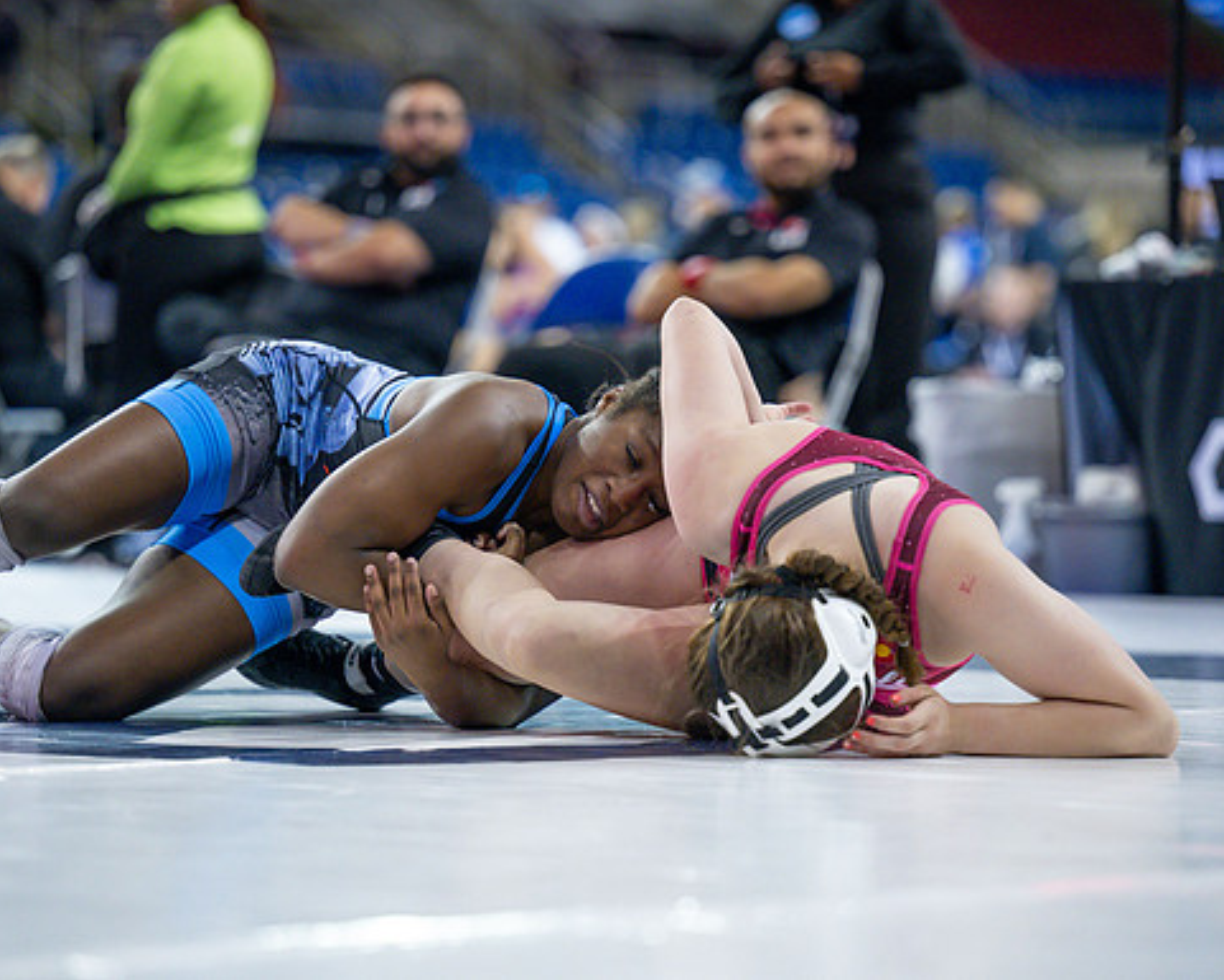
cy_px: 528
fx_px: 6558
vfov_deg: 8.5
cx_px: 600
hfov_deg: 10.7
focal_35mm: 181
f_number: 2.8
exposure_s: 1/800
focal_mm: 140
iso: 3200
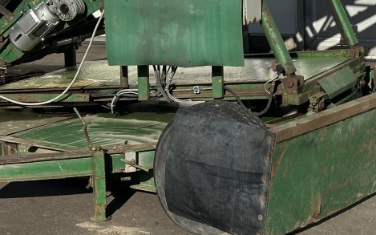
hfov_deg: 18.4
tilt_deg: -9.6
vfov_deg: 11.7
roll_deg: +0.8
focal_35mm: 111
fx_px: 1137
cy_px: 22
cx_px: 343
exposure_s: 1/8197
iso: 64
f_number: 1.78
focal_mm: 6.86
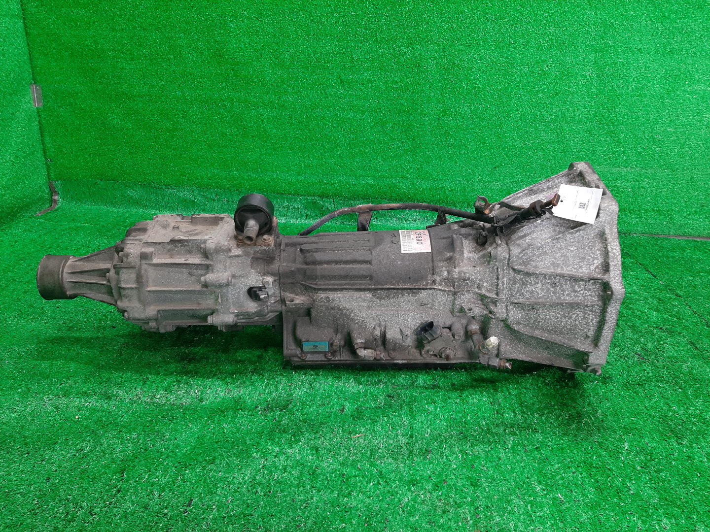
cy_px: 266
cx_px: 355
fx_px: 533
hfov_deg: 67.3
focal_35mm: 26
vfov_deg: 53.1
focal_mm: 3.93
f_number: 1.7
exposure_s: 1/50
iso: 105
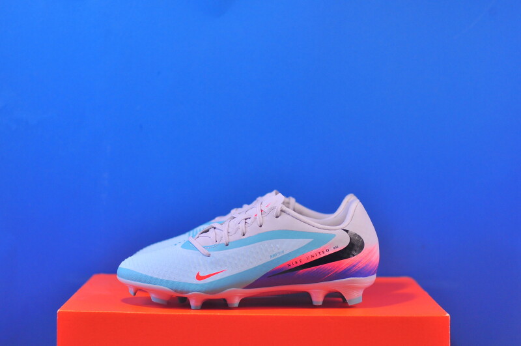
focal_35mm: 75
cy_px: 173
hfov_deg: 27.0
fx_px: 1084
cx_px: 260
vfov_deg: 18.1
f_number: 2.5
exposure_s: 1/320
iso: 250
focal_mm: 50
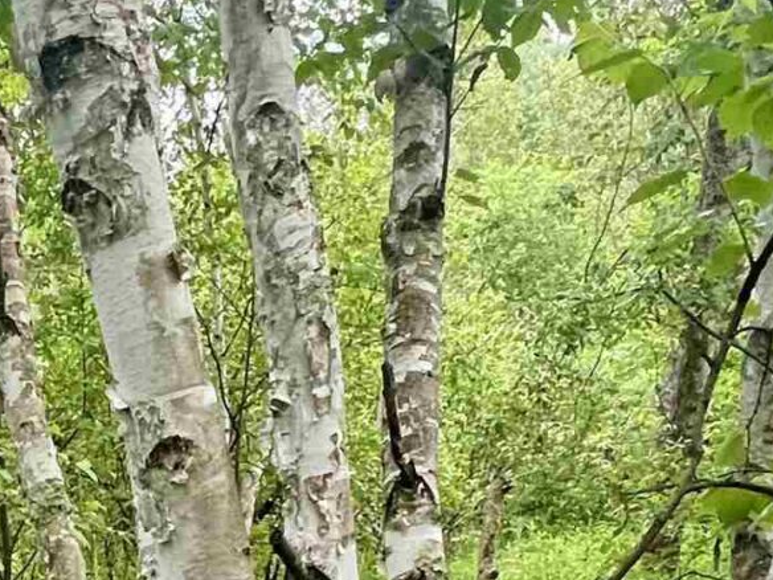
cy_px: 924
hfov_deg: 31.8
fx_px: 1273
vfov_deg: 20.8
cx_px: 45
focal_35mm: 57
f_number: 1.8
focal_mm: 1.57
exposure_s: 1/72
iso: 250
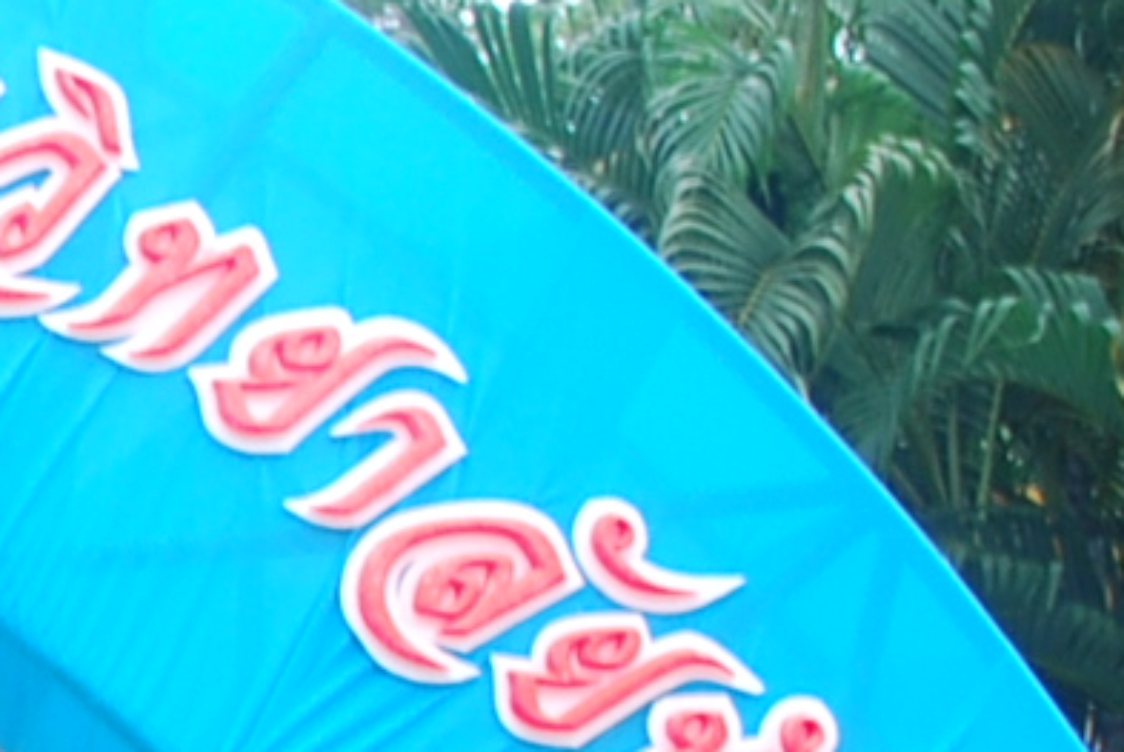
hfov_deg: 13.0
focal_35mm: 133
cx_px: -1244
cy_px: 855
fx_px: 4157
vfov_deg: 10.2
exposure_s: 1/25
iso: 200
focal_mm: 18
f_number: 4
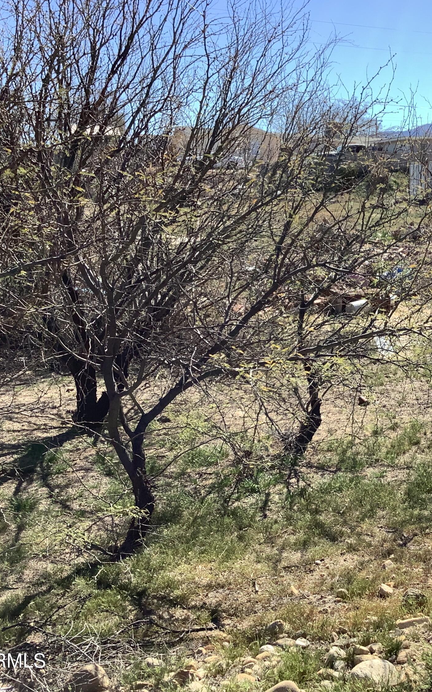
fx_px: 829
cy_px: 345
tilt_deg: -10.8
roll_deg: -0.1
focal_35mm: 44
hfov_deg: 28.1
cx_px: 392
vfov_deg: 45.3
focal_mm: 3.3
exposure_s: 1/769
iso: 25
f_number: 2.4
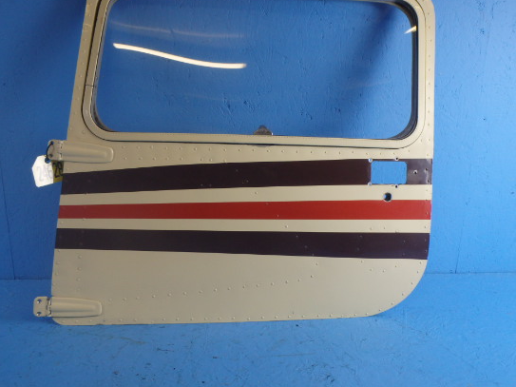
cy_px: 161
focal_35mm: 33
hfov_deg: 55.3
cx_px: 242
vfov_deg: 42.8
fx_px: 492
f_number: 3.9
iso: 200
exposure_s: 1/40
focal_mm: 5
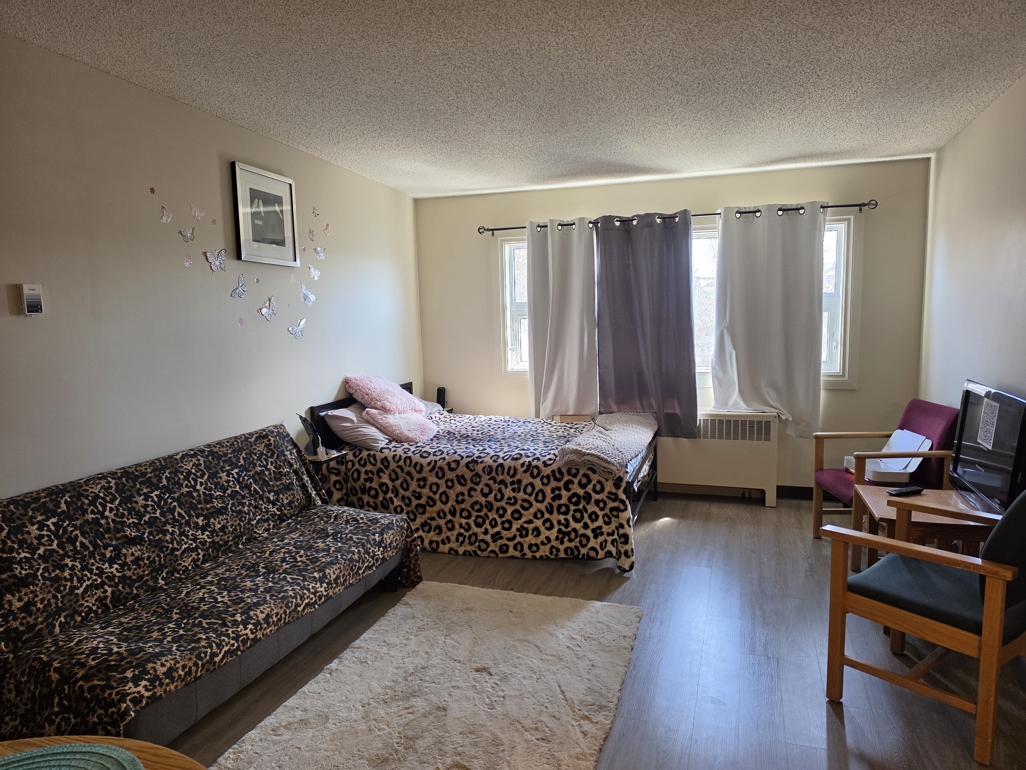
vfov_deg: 58.9
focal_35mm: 23
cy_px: 385
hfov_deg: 73.9
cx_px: 513
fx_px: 682
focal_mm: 6.5
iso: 125
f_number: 1.4
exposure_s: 1/120
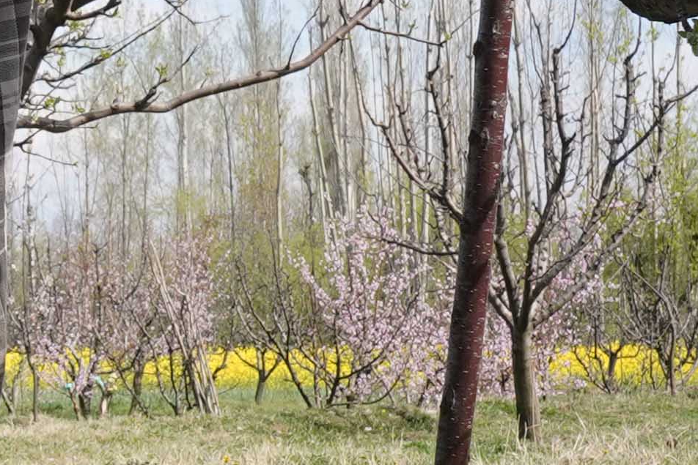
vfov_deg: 10.9
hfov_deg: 14.3
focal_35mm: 126
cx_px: -573
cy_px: 219
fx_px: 2443
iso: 500
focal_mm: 20
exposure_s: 1/400
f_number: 10
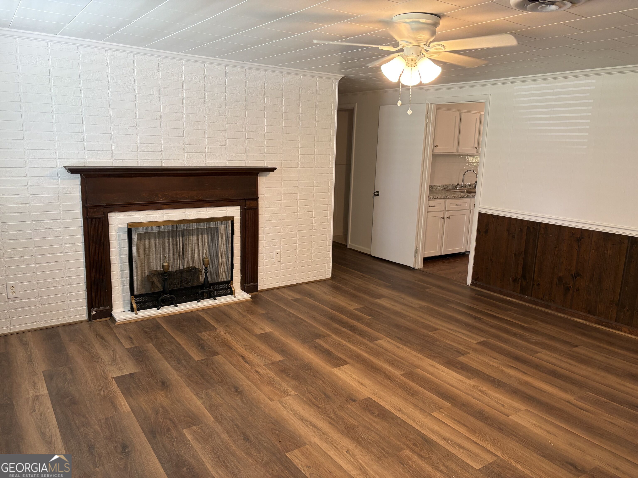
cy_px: 239
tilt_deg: -11.6
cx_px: 319
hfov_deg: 67.3
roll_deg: -0.7
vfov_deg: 53.1
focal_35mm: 26
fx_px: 479
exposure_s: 1/60
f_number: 1.6
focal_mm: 5.96
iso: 160
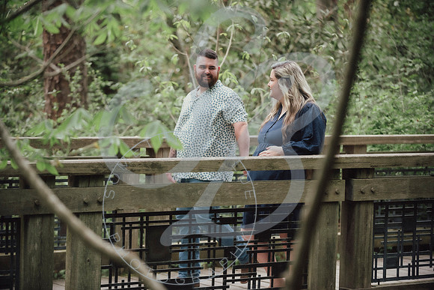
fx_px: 1332
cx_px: 217
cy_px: 145
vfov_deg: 12.4
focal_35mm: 110
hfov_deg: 18.5
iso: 400
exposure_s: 1/320
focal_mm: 110
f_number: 2.8
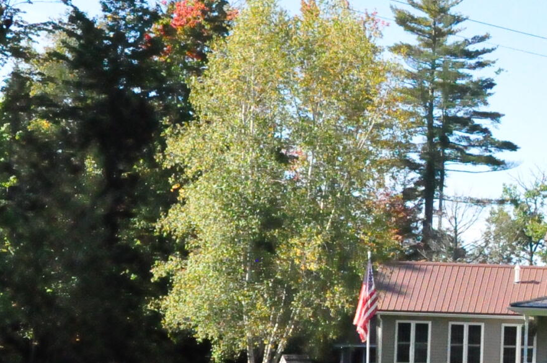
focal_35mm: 153
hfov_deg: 12.7
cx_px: 827
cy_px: 313
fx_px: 2322
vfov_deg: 8.9
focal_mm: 30
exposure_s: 1/2000
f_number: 14
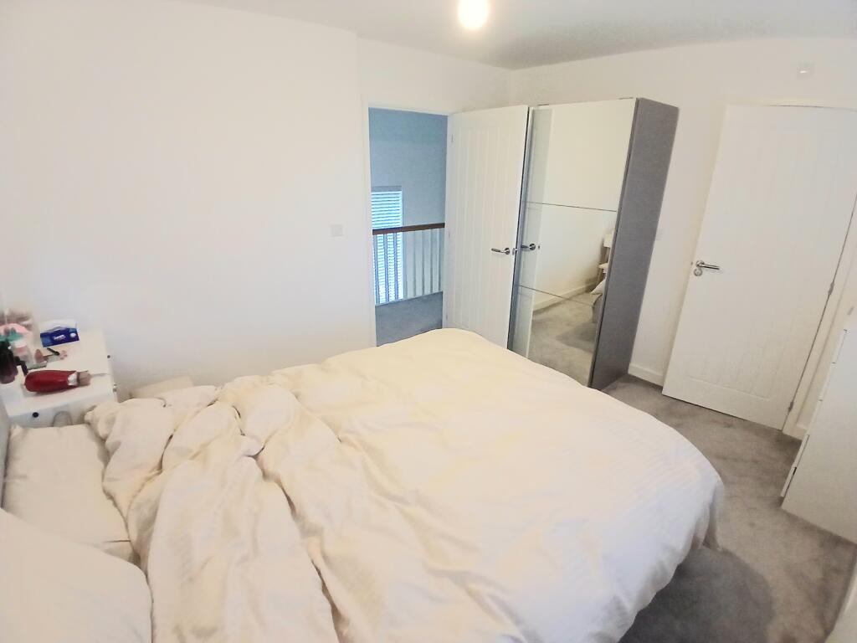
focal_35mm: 17
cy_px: 322
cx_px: 428
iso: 320
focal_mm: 1.4
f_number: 2.2
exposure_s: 1/25
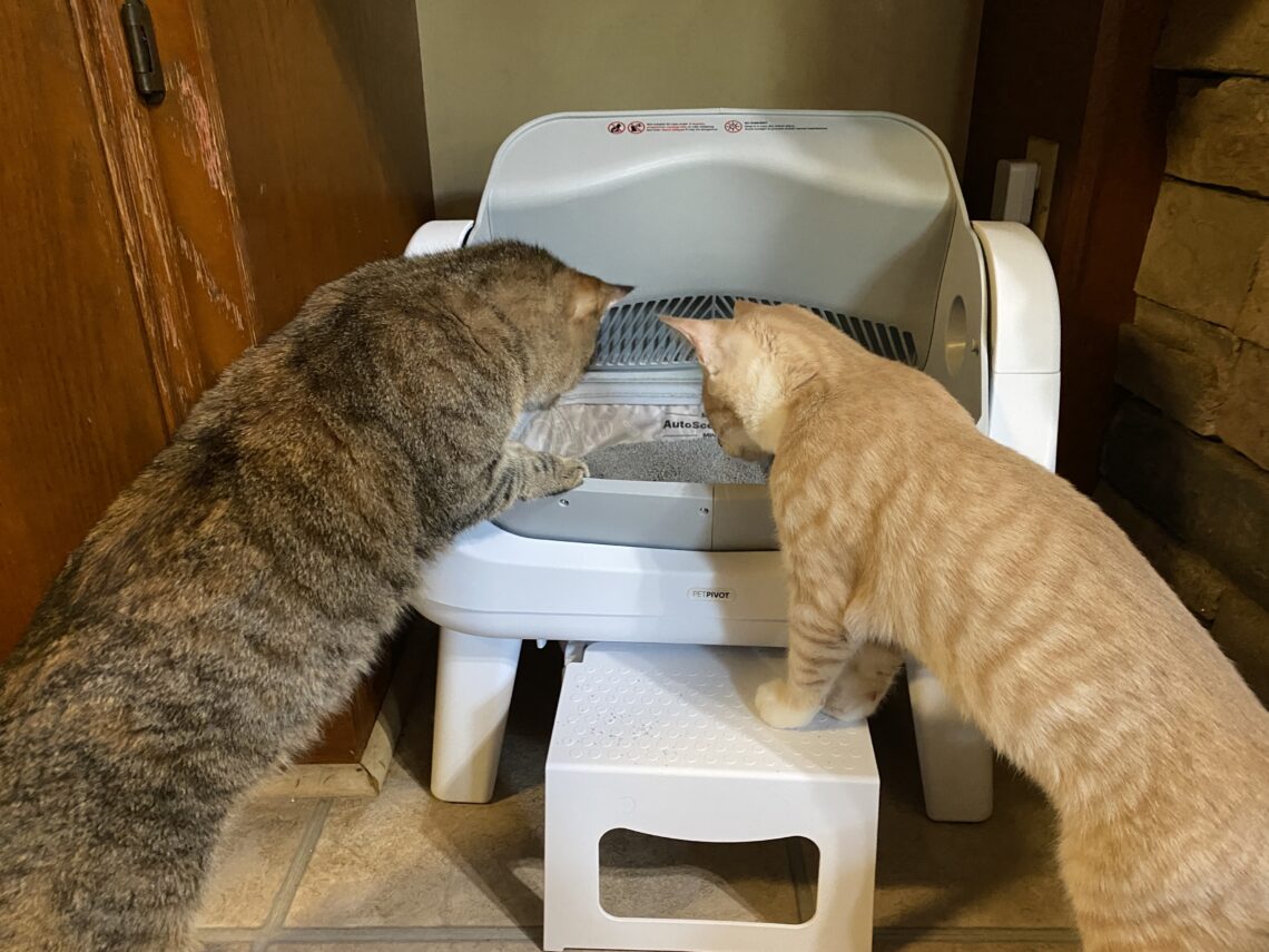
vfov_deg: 53.1
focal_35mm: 26
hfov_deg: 67.3
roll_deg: +1.2
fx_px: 953
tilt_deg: -23.8
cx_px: 634
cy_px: 476
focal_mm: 4.25
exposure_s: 1/30
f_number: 1.8
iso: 500
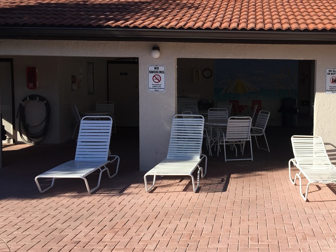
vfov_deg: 31.5
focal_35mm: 46
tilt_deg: -4.1
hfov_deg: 39.9
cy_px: 114
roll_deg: -0.9
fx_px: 447
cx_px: 257
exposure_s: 1/1799
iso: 32
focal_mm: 4.15
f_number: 2.2
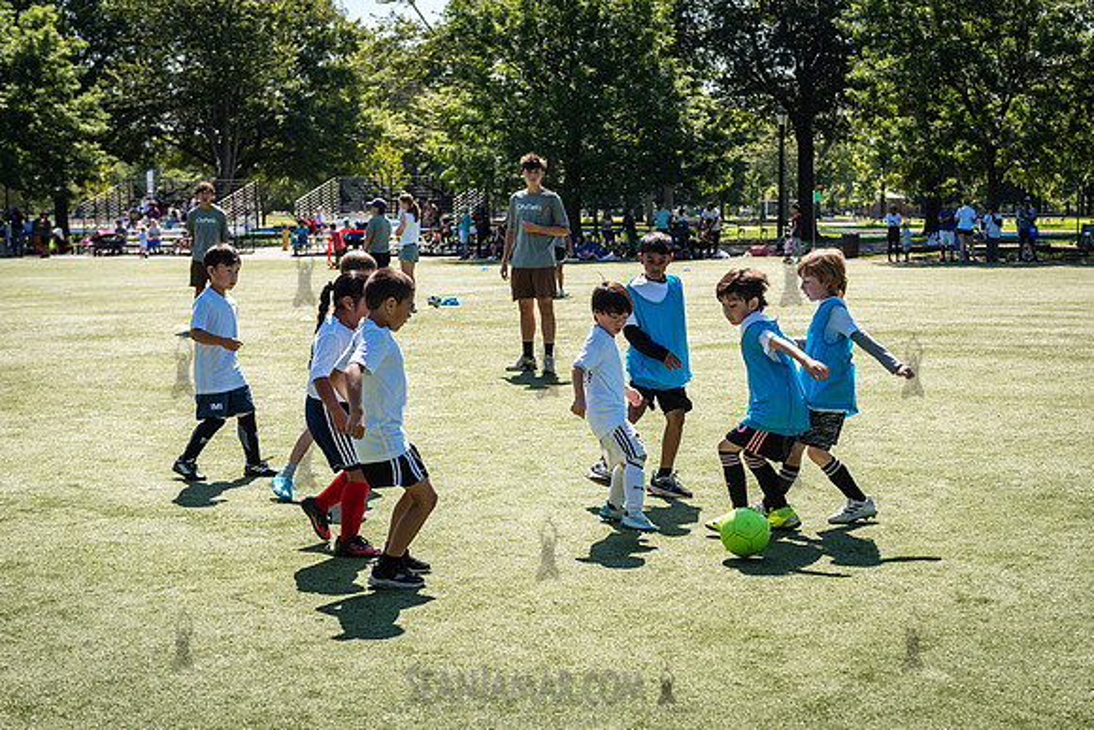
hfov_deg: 32.3
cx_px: 617
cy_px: 412
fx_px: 1885
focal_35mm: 62
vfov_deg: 21.9
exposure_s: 1/2000
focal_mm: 55
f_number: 4
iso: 200
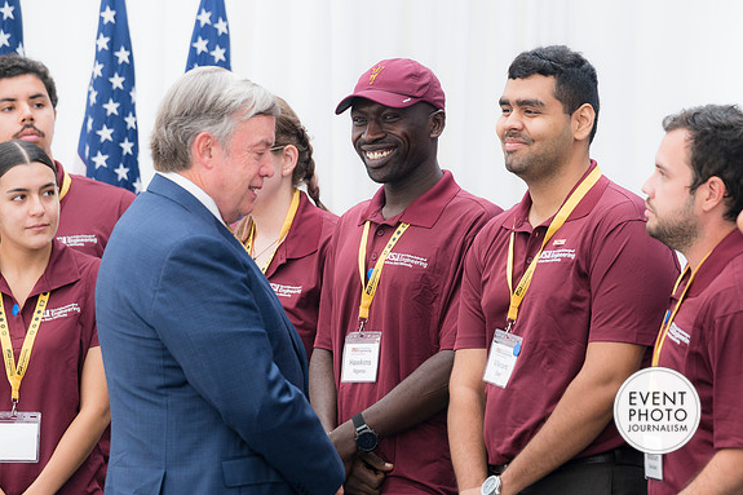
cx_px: 370
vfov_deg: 6.0
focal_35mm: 227
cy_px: 247
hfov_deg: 9.1
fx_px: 4683
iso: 280
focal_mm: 150
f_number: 4
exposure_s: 1/160
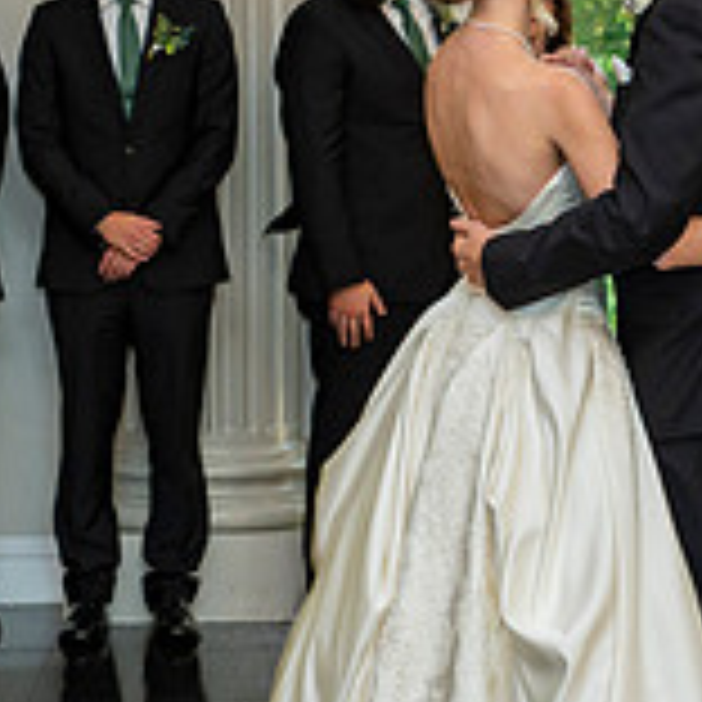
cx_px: 531
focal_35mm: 135
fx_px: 3097
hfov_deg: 12.9
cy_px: 238
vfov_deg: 12.9
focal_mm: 42
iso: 800
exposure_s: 1/60
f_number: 4.5
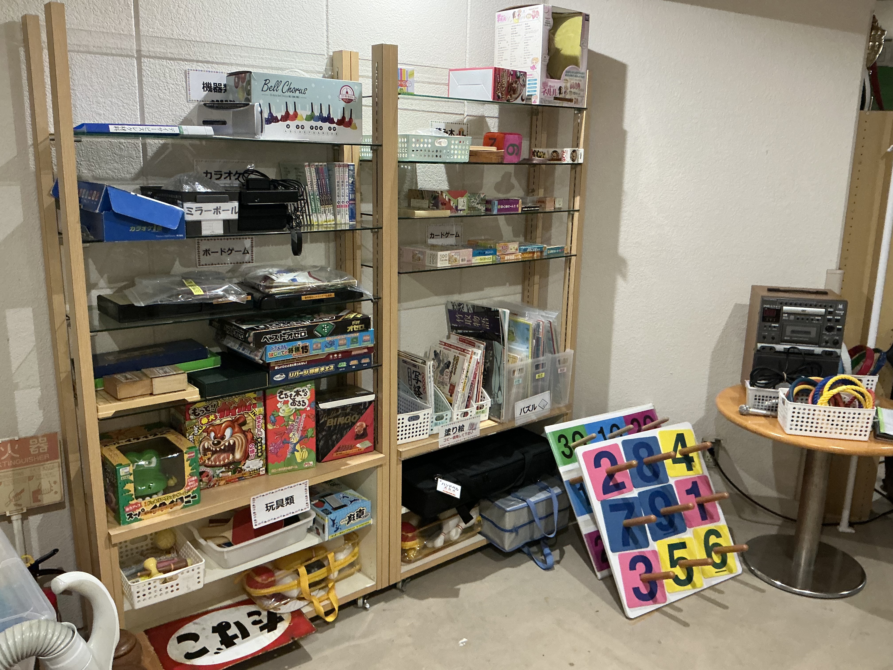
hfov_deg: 63.4
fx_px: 722
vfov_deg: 49.7
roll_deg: -1.5
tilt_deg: -12.9
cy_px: 335
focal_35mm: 28
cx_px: 446
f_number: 1.8
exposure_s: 1/60
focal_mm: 3
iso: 250
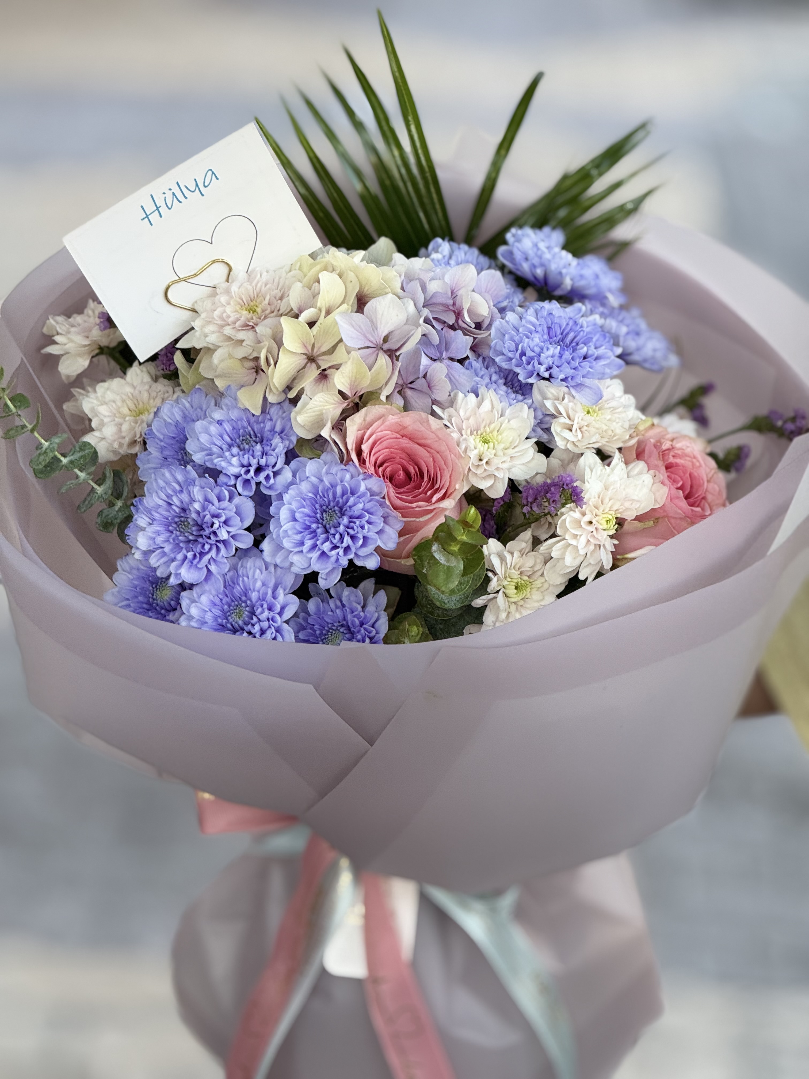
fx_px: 3739
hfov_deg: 12.3
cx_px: 404
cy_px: 540
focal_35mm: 120
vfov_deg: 16.4
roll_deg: -0.8
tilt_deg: -16.3
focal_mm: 15.66
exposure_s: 1/100
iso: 125
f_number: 2.8
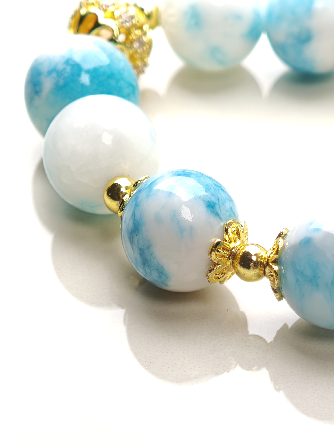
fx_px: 2393
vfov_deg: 10.6
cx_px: 167
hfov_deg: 8.0
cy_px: 222
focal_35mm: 186
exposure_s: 1/263
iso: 50
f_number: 1.8
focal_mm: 11.5
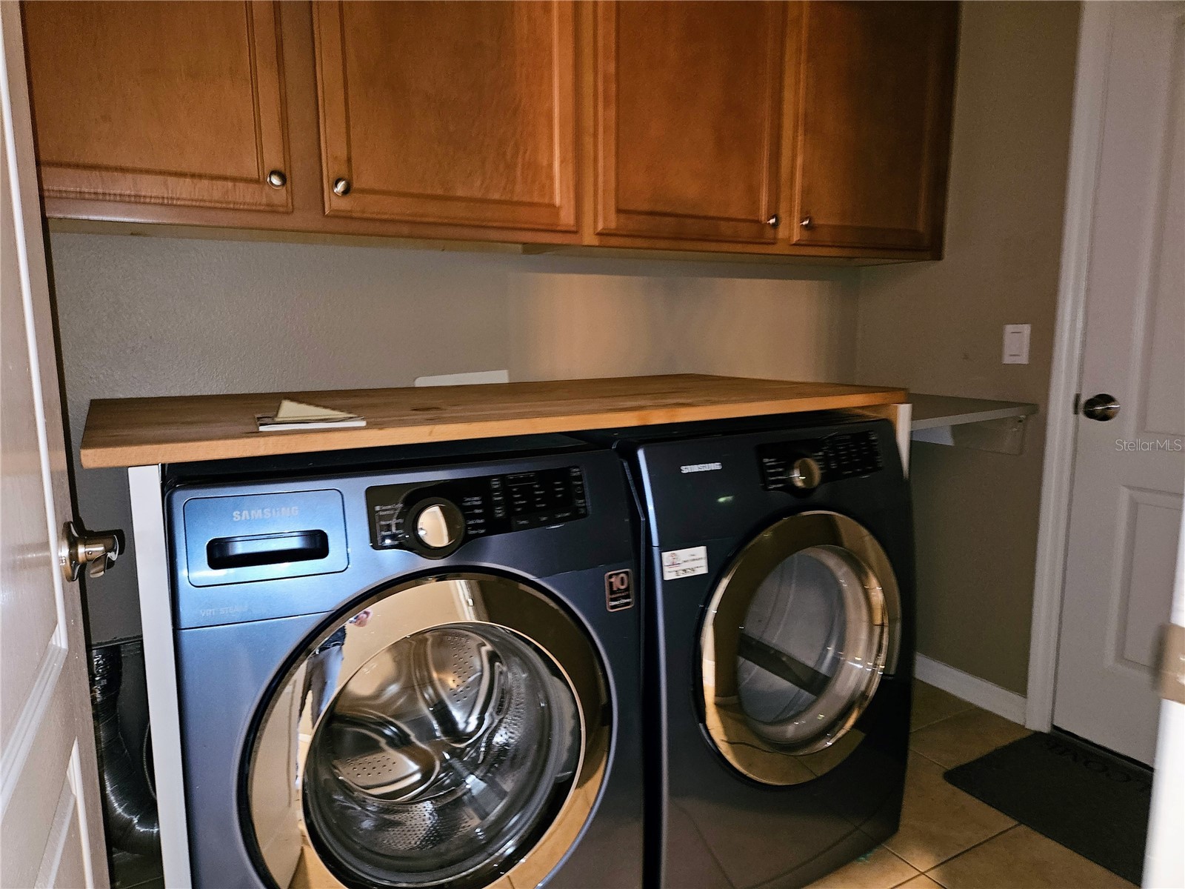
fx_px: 787
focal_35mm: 23
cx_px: 592
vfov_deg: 58.9
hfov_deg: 73.9
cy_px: 444
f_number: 1.8
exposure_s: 1/8.75
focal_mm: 5.4
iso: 250
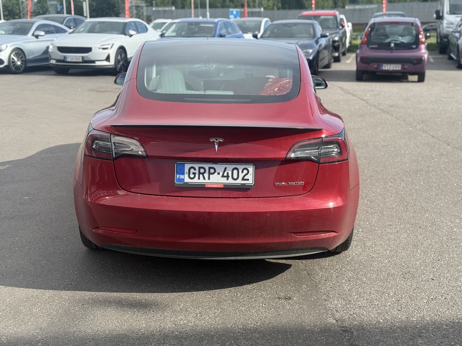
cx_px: 231
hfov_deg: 39.7
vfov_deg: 30.3
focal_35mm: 48
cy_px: 173
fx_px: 641
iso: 64
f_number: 1.78
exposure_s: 1/2494
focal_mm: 6.76
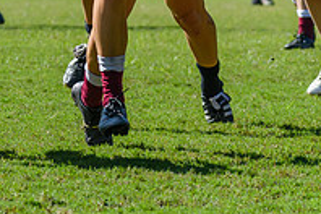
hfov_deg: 2.9
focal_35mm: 715
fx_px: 6375
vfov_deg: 1.9
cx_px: -141
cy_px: -84
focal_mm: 170
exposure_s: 1/1250
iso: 800
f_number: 6.3
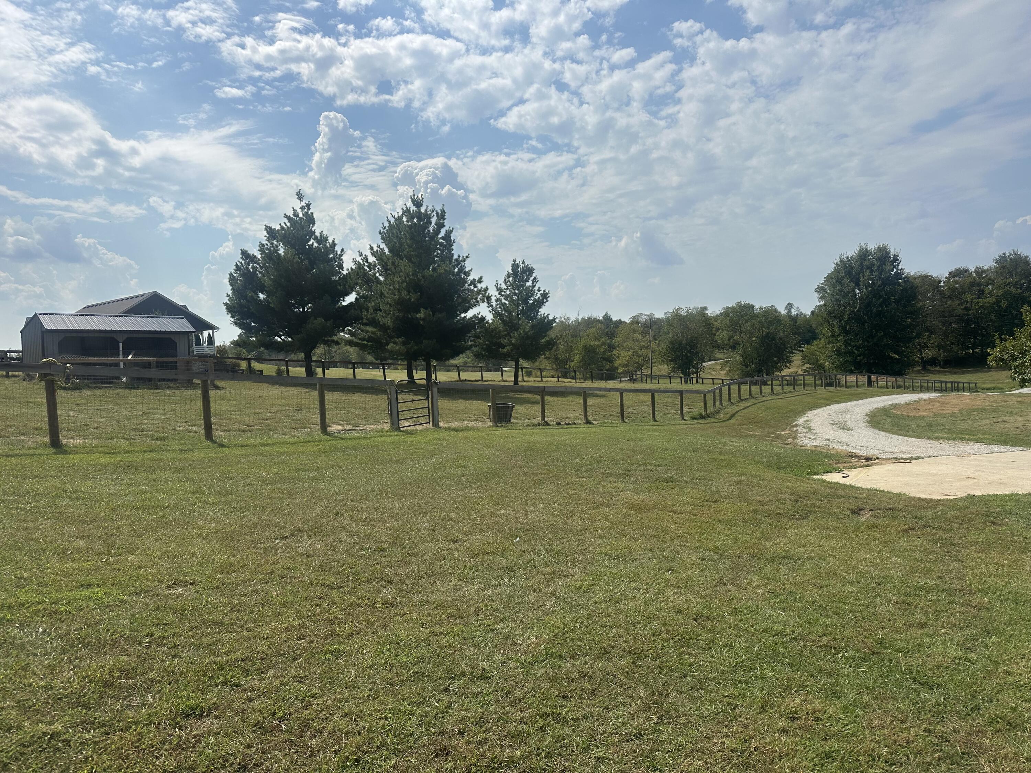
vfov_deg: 56.8
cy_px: 386
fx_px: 715
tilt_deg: -4.1
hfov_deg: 71.6
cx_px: 516
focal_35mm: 24
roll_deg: +3.1
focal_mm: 6.86
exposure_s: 1/9709
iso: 80
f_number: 1.78
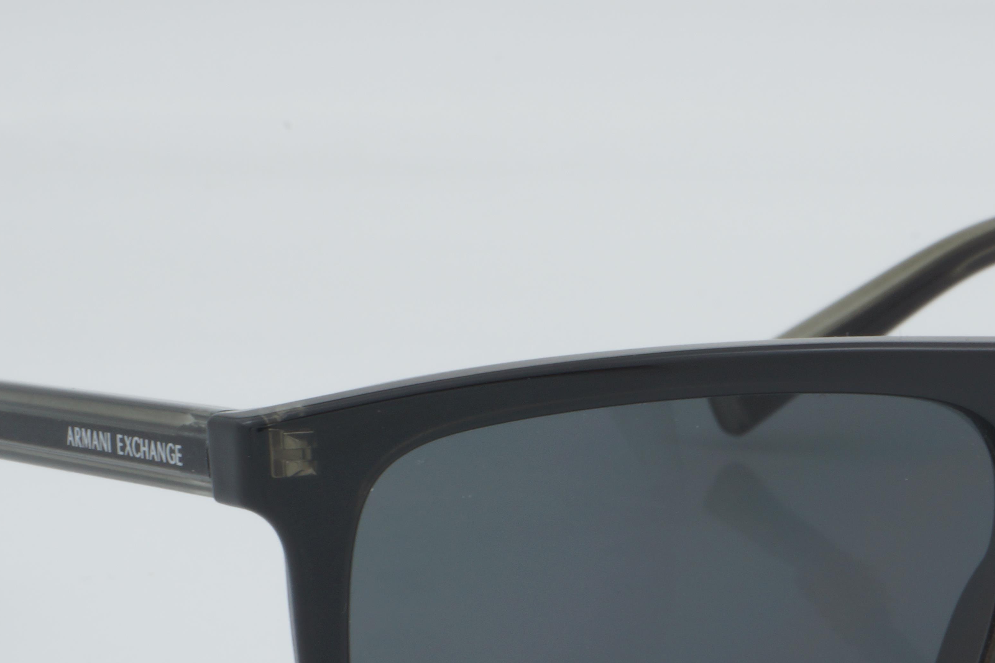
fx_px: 4393
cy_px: 613
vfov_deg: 8.6
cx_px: 750
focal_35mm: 159
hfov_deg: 12.9
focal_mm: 55
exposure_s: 1/4
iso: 100
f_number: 32
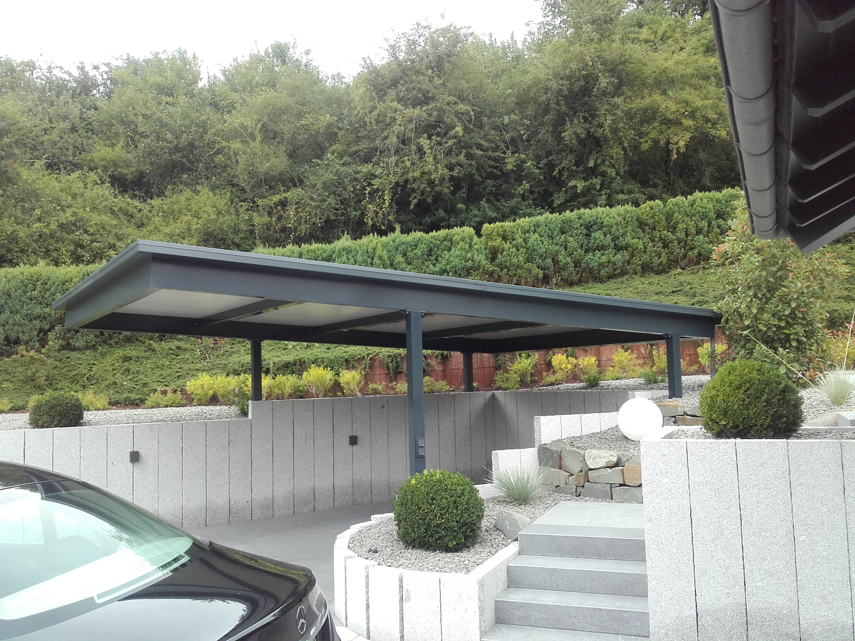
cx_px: 428
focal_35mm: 31
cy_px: 320
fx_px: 766
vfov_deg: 45.4
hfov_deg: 58.4
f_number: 2.2
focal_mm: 3.31
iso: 50
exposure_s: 1/100
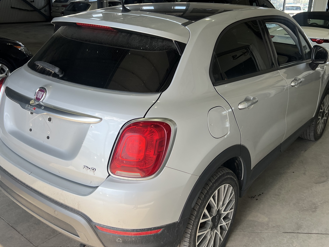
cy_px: 118
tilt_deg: -17.3
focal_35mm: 35
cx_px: 161
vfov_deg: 40.7
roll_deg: -1.8
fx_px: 333
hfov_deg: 52.6
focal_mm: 5.7
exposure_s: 1/674
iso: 50
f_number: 1.5
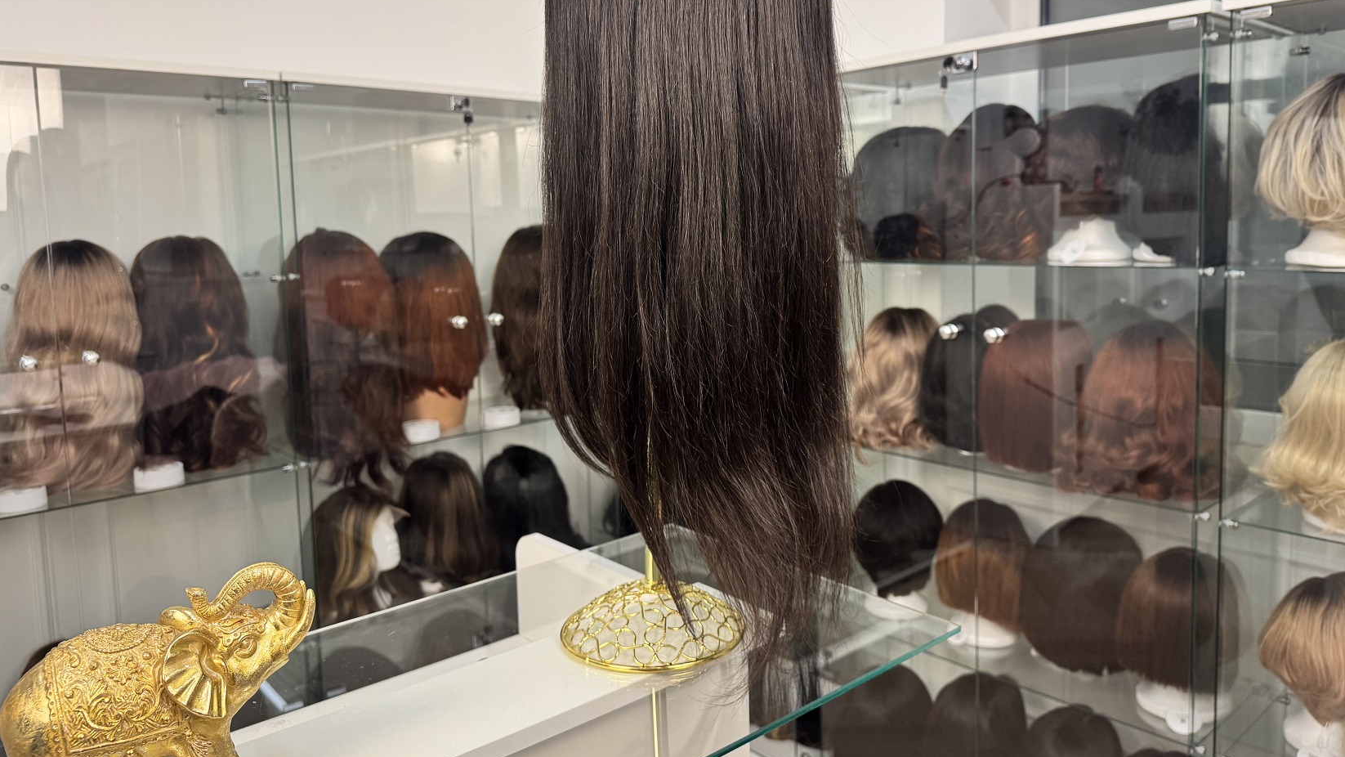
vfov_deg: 42.7
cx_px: 694
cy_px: 314
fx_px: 963
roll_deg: +0.9
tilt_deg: -6.1
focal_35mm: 27
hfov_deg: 69.8
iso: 125
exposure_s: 1/121
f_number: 1.78
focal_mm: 6.76
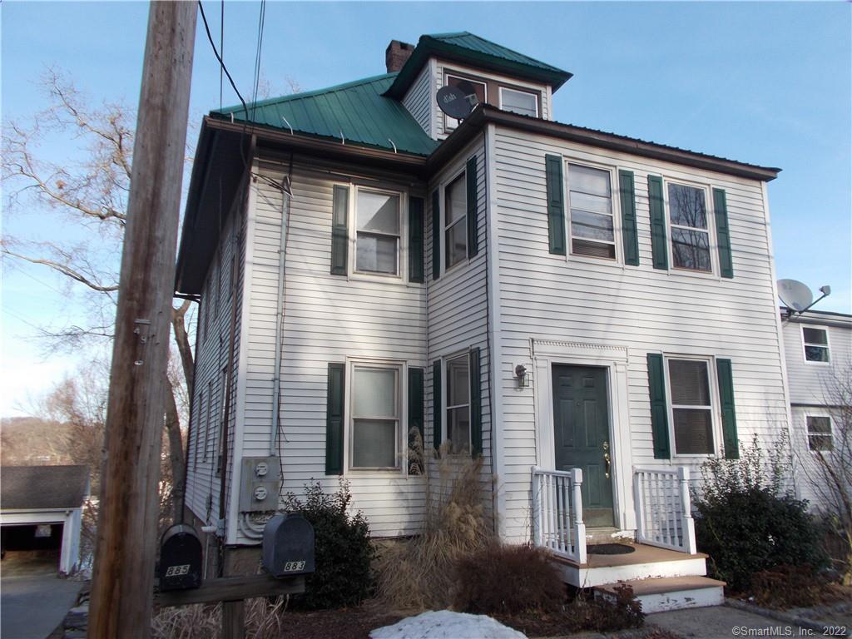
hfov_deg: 67.3
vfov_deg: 53.1
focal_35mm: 26
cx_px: 426
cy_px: 320
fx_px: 640
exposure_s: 1/400
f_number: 3.2
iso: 80
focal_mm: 4.6
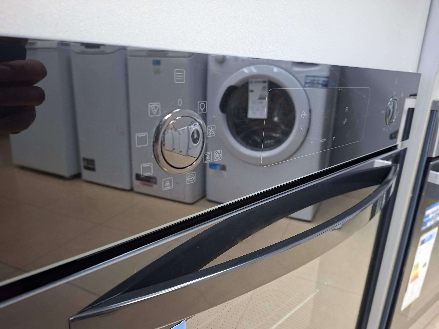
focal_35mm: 23
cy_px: 164
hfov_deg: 73.9
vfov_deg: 58.9
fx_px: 292
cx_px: 220
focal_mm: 5.54
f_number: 1.8
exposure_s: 1/25
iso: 400
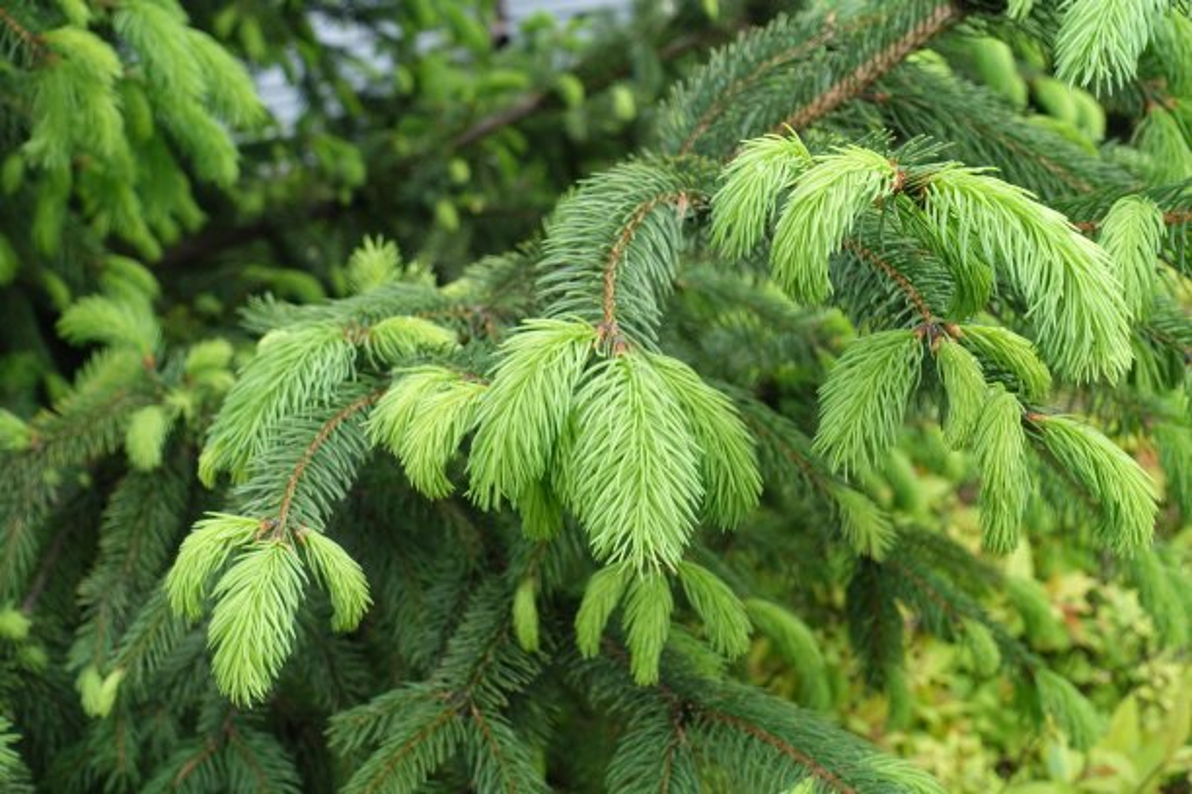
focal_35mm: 57
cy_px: 397
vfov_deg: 23.8
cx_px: 596
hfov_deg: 35.1
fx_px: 1887
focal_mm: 21.01
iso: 125
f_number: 4.5
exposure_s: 1/80
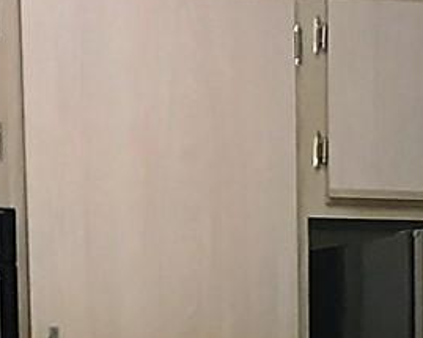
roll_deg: +0.6
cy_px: 814
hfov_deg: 9.0
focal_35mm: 212
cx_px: 482
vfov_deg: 6.9
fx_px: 2653
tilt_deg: -9.7
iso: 80
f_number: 2.2
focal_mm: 4.15
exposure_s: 1/30
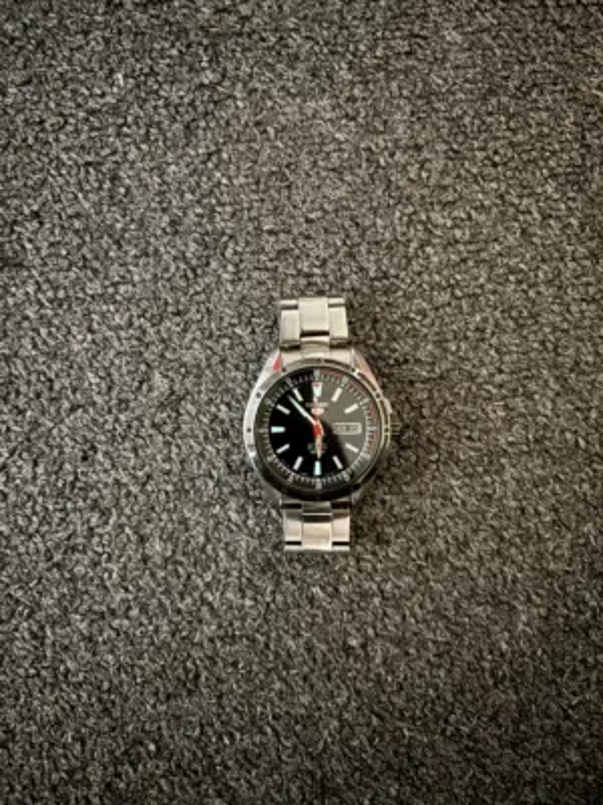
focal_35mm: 26
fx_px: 604
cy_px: 402
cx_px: 302
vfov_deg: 67.3
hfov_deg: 53.1
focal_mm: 5.96
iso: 1250
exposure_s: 1/5
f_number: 1.6
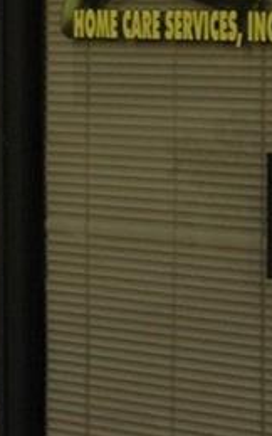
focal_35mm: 236
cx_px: 111
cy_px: 107
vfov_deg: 8.9
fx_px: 2799
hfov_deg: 5.6
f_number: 5.6
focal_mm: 25
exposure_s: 1/250
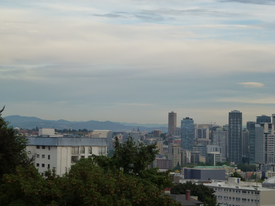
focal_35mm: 105
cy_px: 103
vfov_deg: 14.1
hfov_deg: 18.7
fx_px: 834
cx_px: 137
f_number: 5
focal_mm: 18.7
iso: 160
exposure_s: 1/160
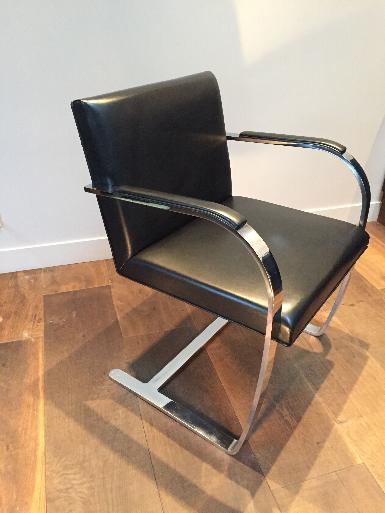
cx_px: 192
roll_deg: +0.4
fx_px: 430
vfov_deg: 61.7
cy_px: 256
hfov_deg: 48.2
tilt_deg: -31.0
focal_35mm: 29
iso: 400
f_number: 2.2
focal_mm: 4.15
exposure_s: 1/17
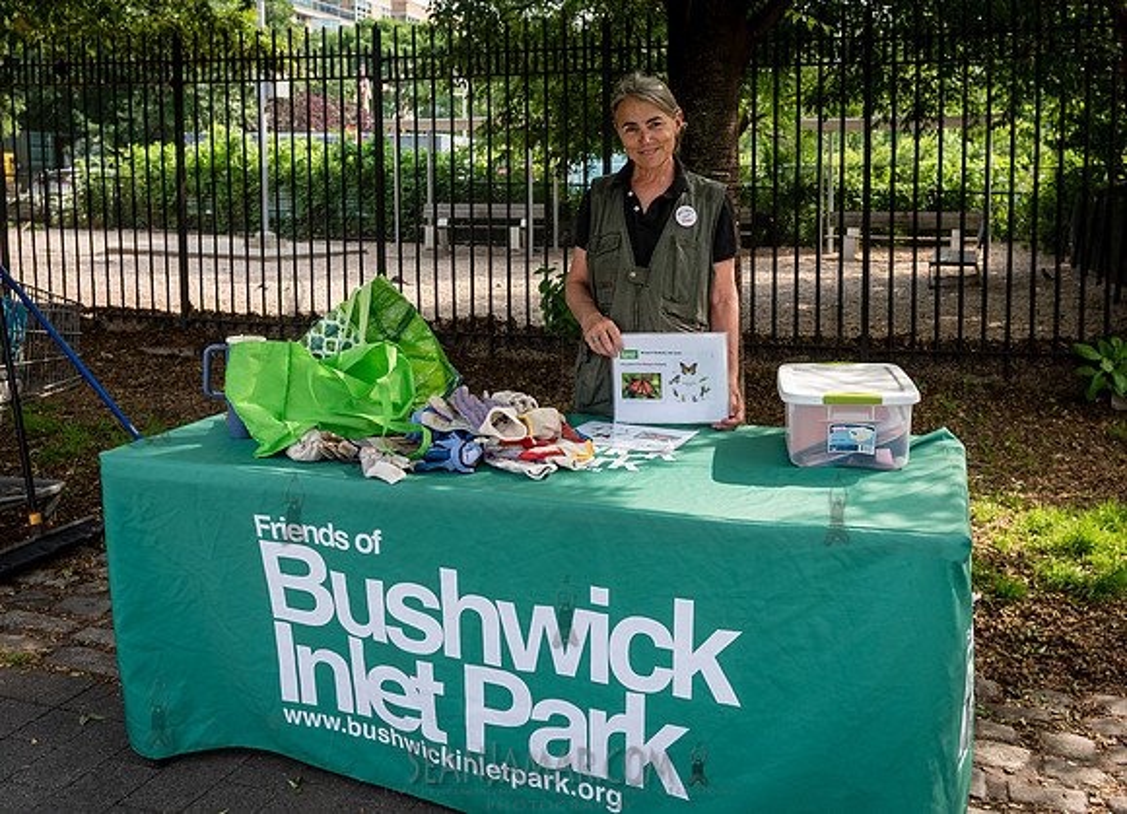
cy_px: 295
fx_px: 1128
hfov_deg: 53.0
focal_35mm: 35
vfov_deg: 39.4
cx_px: 629
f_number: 4
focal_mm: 24
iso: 320
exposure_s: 1/400
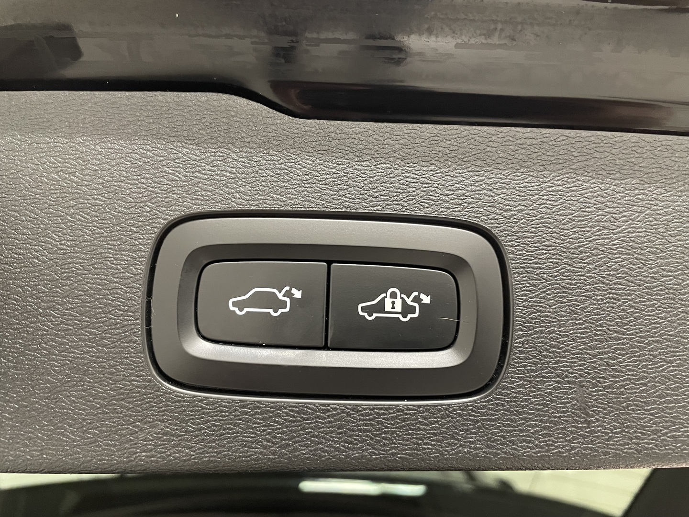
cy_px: 258
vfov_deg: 53.1
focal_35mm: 26
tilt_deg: +8.7
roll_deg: +0.7
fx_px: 518
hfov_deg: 67.3
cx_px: 344
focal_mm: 4.2
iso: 500
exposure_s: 1/33
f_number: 1.6
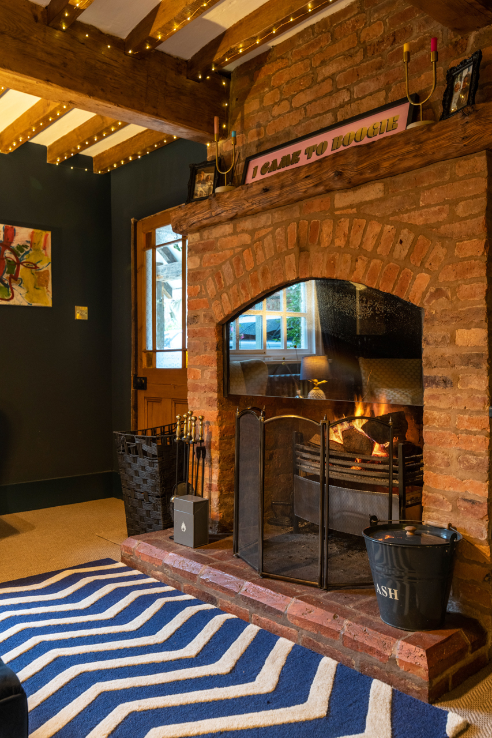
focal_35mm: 30
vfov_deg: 61.9
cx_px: 246
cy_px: 369
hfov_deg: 43.6
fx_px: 615
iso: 400
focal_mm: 30
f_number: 8
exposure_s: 1/1.25
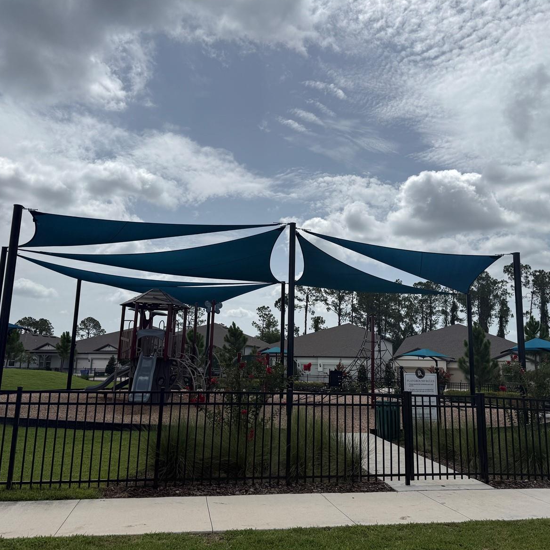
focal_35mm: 29
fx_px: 521
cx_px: 286
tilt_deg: +11.9
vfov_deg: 55.6
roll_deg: -2.9
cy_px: 276
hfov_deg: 55.6
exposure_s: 1/14286
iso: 64
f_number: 1.78
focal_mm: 6.76
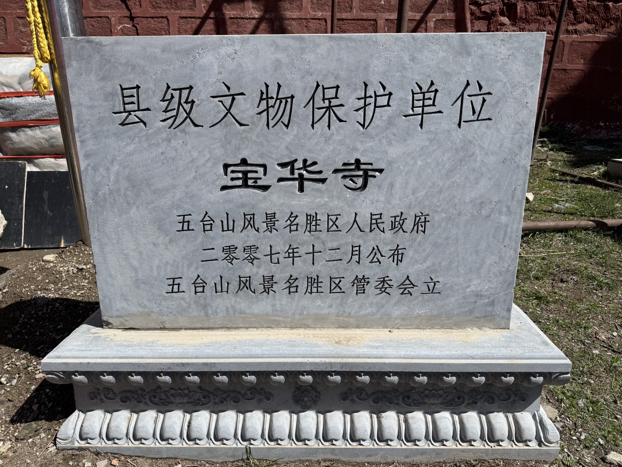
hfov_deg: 71.6
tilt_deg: -15.6
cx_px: 311
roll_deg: -0.4
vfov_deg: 56.8
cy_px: 234
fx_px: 431
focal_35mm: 24
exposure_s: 1/6711
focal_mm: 6.76
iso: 80
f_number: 1.78
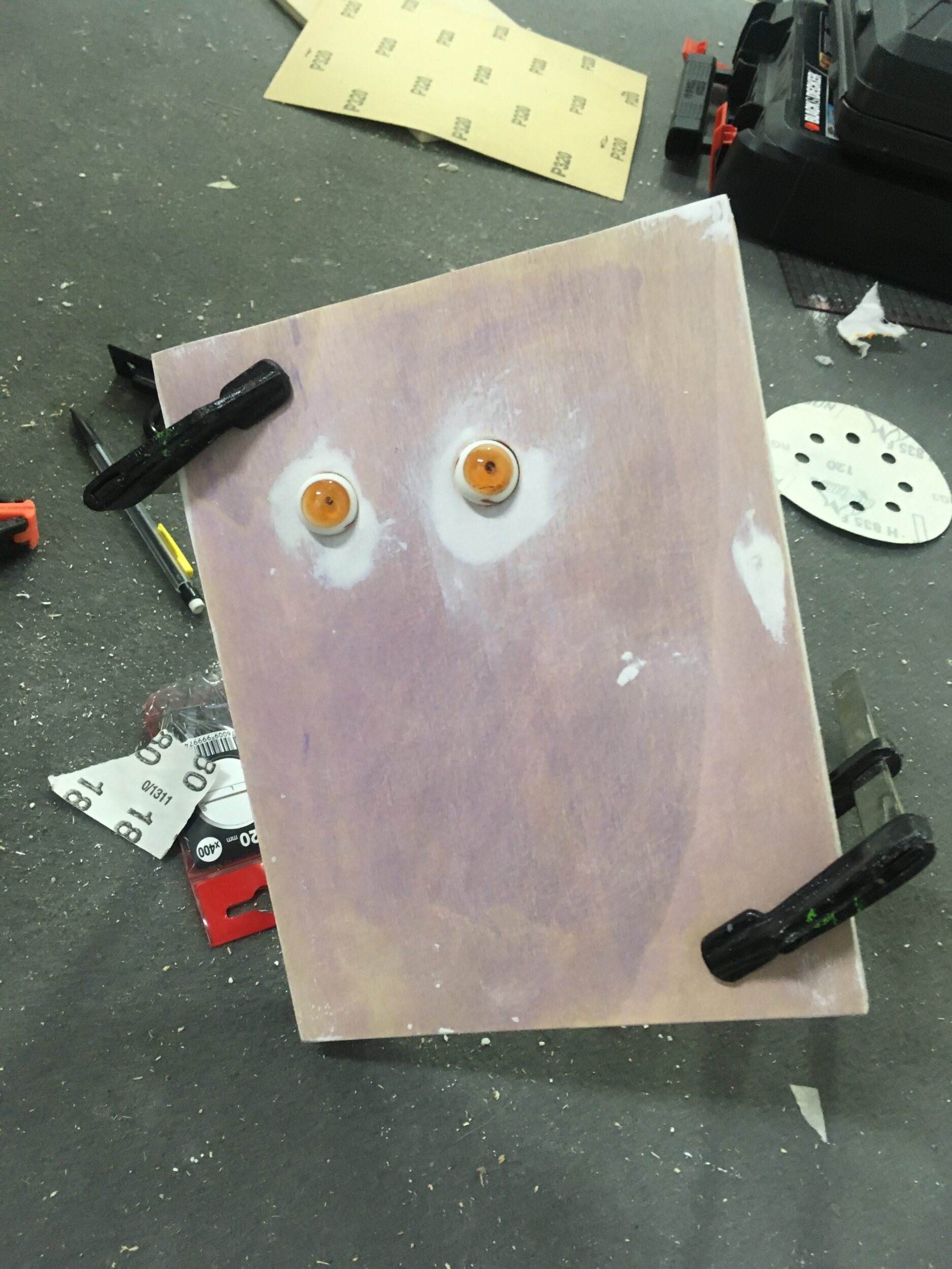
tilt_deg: -49.8
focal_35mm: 29
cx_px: 476
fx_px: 1063
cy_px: 634
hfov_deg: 48.2
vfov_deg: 61.7
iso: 160
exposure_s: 1/33
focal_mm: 4.15
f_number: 2.2
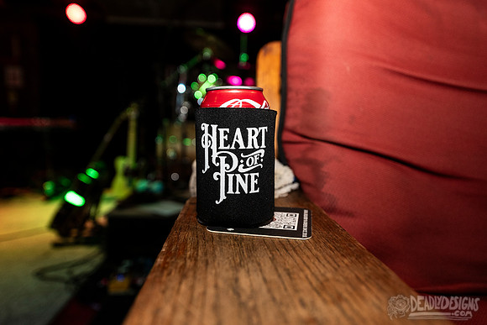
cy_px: 162
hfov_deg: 73.7
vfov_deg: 53.2
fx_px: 325
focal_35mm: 24
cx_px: 244
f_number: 3.2
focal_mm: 24
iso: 2000
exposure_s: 1/80
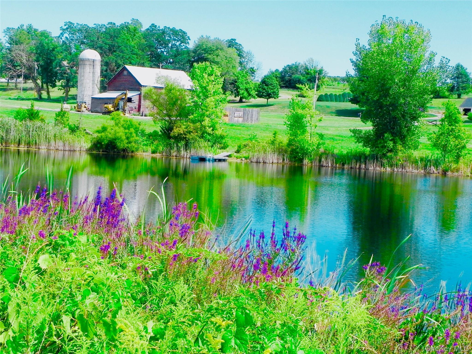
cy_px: 177
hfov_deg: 26.0
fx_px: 1023
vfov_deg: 19.6
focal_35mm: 75
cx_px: 236
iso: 160
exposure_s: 1/350
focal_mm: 13.4
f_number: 6.3
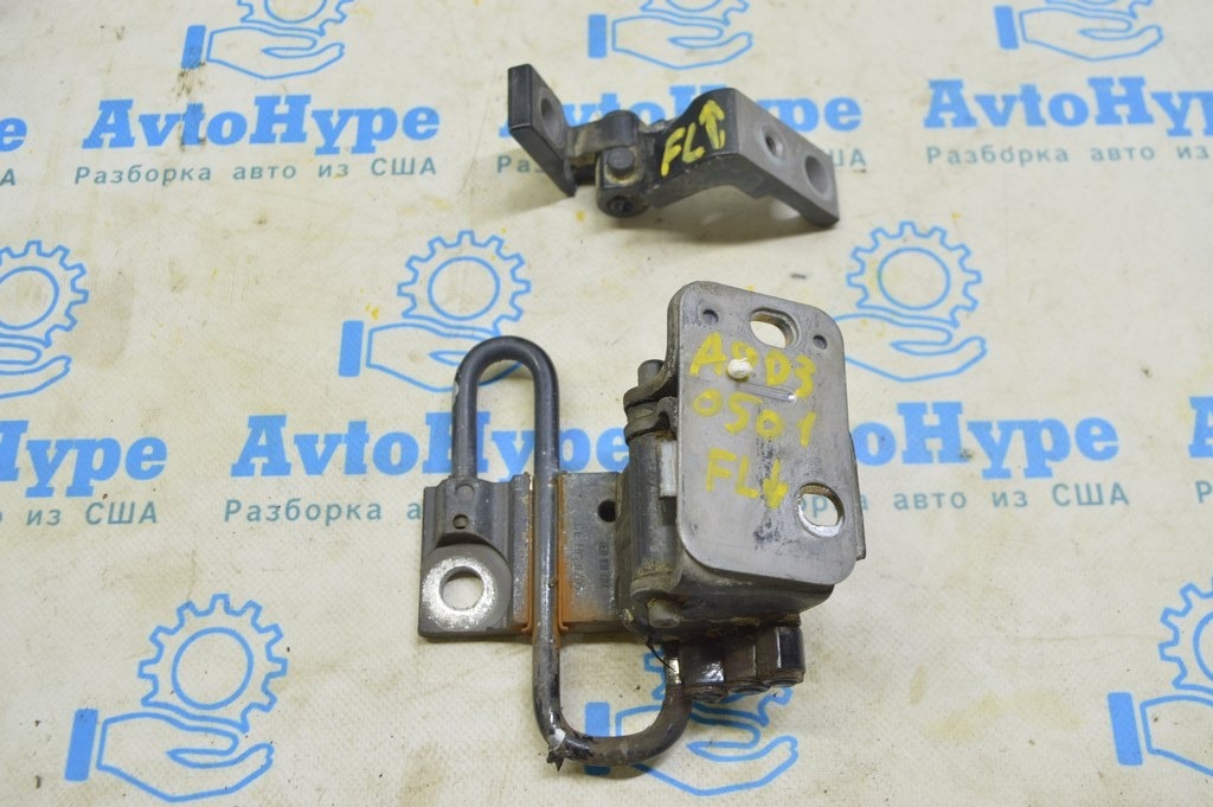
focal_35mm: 36
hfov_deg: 53.2
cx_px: 606
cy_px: 404
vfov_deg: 36.8
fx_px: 1212
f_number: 5.6
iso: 400
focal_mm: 24
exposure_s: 1/20
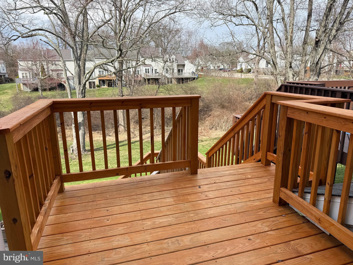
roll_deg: +1.1
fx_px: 245
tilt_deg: -14.0
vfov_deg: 56.8
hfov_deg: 71.6
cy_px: 132
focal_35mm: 24
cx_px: 176
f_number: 1.78
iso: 80
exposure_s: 1/2053
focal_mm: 6.76
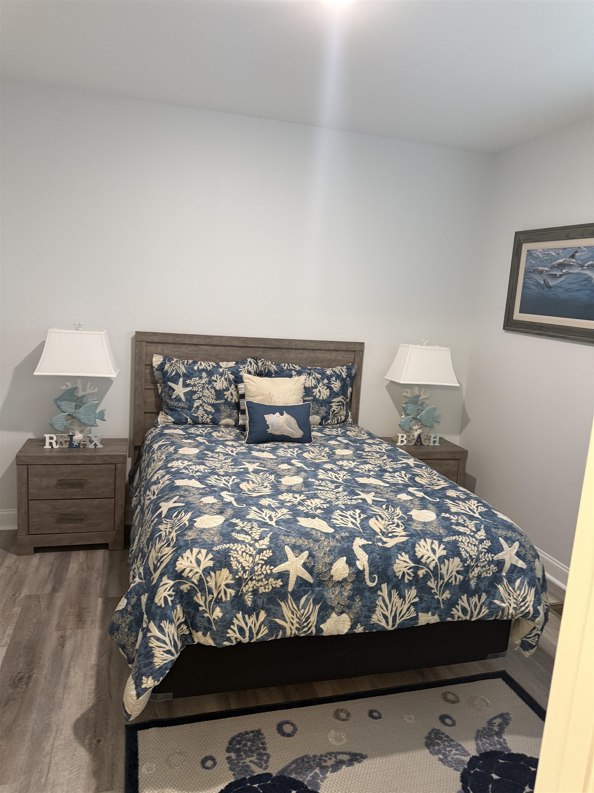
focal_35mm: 24
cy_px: 396
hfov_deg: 56.8
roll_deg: -4.0
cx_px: 297
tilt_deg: -8.5
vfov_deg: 71.6
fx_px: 549
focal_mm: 6.76
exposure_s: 1/60
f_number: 1.78
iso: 250
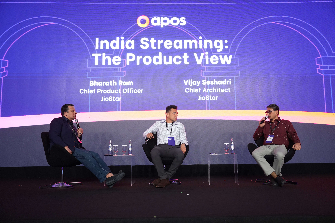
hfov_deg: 57.2
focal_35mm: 33
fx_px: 307
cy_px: 112
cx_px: 168
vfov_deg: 40.0
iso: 2500
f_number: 2.8
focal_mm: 33
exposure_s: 1/125
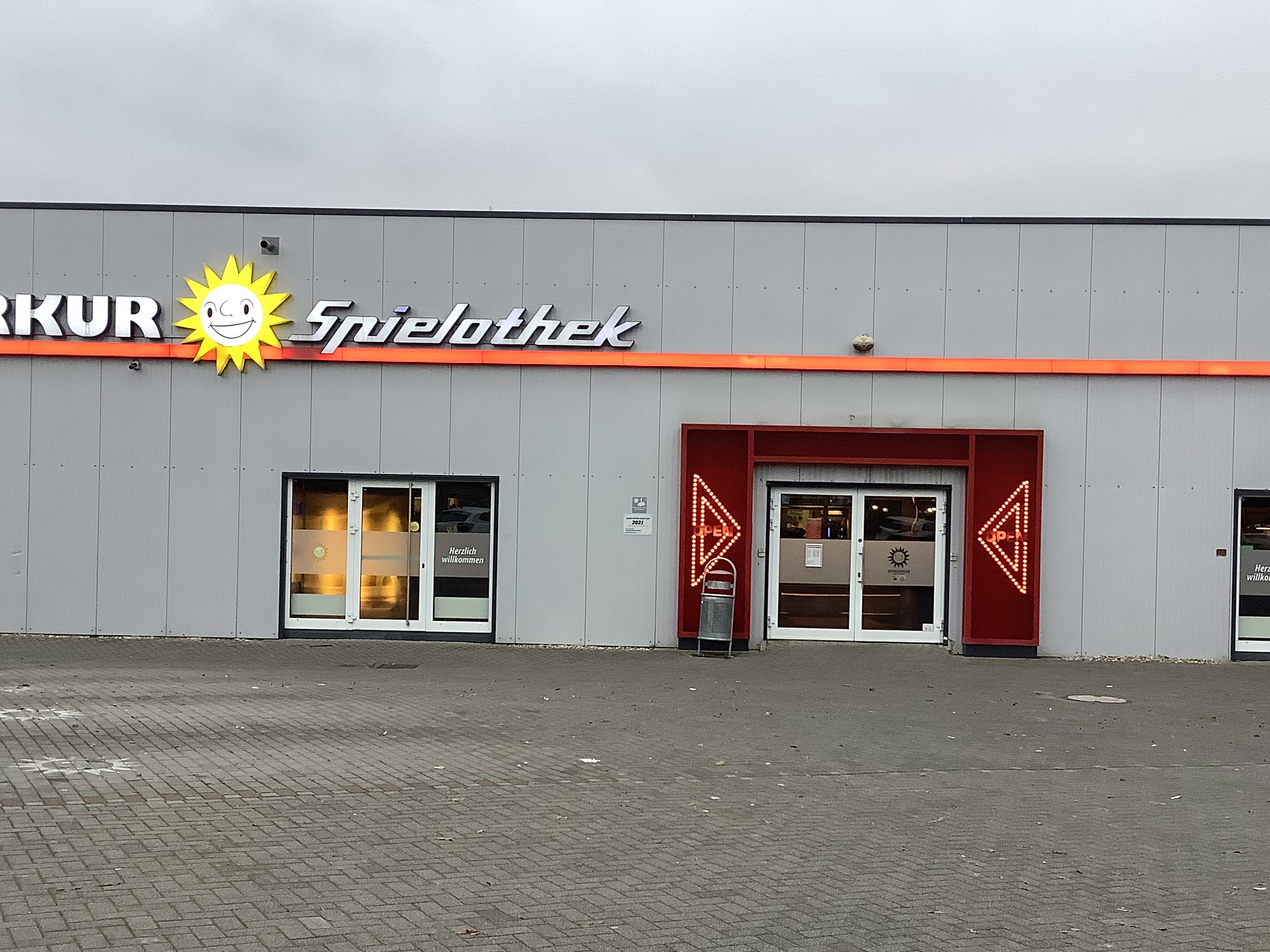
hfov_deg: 44.8
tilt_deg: -1.4
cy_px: 527
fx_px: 1541
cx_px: 685
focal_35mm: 42
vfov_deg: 34.3
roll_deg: -0.8
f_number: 2.4
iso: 125
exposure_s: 1/50
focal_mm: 3.3
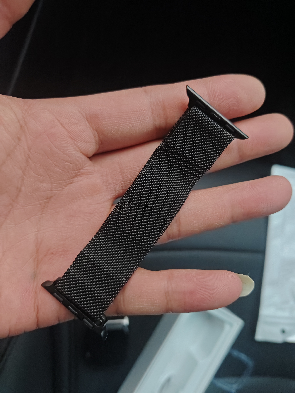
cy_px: 196
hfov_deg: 58.9
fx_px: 261
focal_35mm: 23
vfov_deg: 73.9
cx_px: 148
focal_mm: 5.56
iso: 8378
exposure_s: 1/178
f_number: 1.88
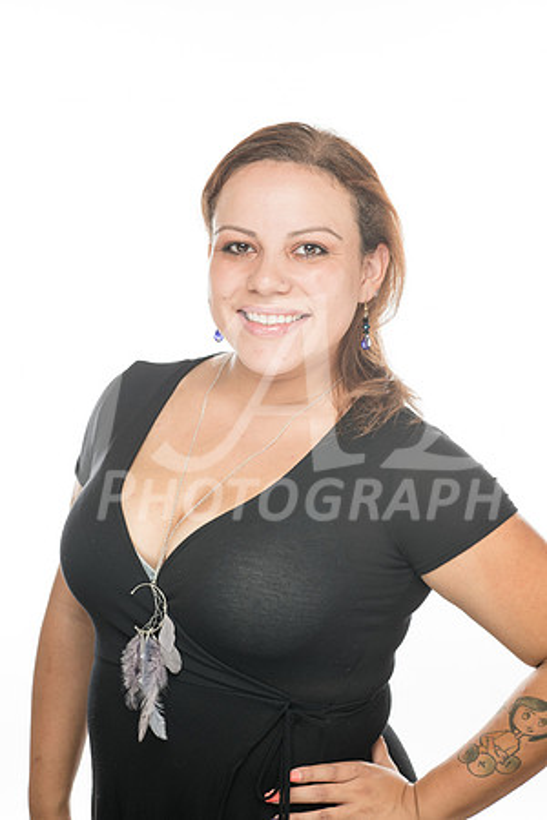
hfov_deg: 16.1
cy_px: 410
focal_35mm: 85
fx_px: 1937
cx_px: 274
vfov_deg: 23.9
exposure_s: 1/125
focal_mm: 85
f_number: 9
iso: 100
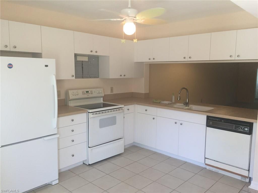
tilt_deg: -6.9
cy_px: 96
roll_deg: +0.0
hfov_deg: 61.7
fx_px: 216
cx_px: 129
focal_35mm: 29
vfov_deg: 48.2
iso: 50
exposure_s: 1/30
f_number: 2.2
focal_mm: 4.15
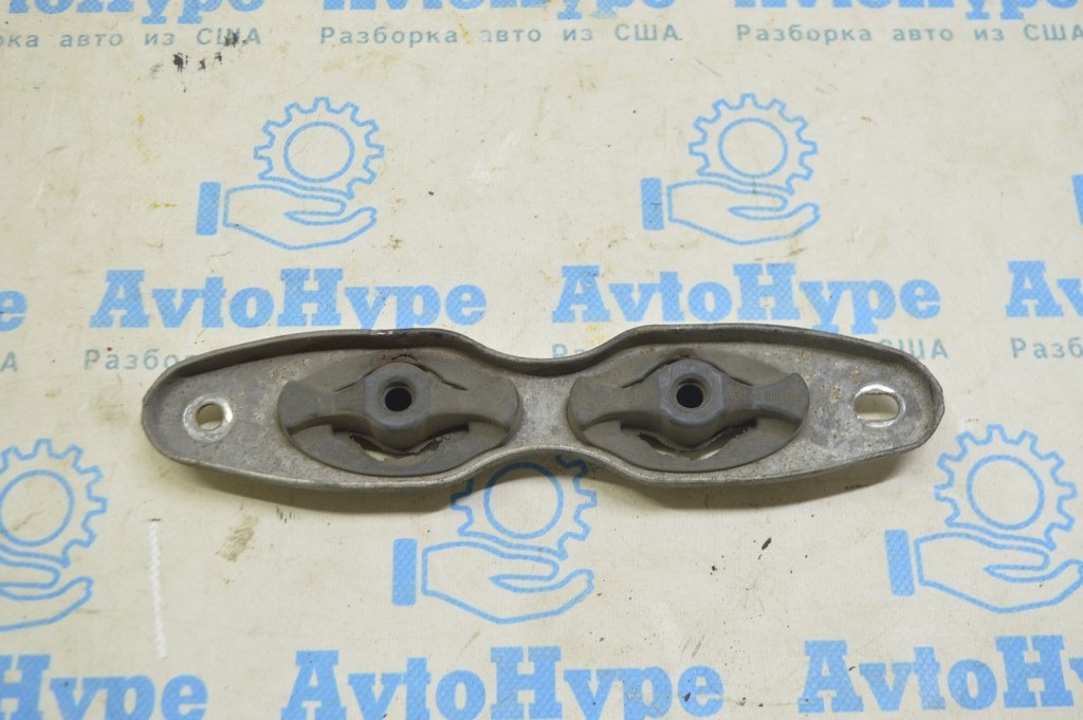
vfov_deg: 31.8
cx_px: 542
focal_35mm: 42
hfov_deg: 46.4
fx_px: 1262
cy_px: 360
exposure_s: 1/20
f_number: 5.6
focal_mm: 28
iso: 400
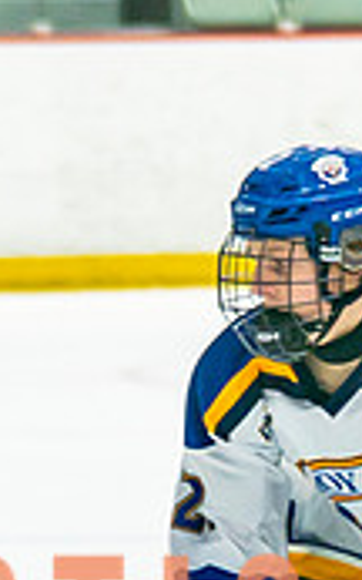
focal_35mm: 820
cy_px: 785
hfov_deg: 1.6
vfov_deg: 2.6
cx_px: 463
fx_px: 12955
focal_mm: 102
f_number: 2.8
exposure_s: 1/640
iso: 320
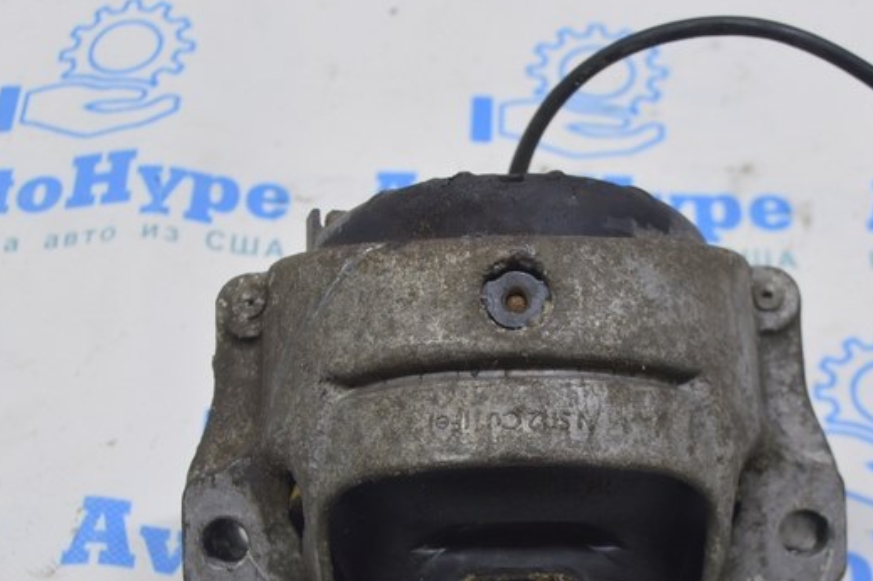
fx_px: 1865
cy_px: 424
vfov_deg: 17.6
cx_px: 446
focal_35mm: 77
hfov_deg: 26.3
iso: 400
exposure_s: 1/25
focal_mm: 26
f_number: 5.6
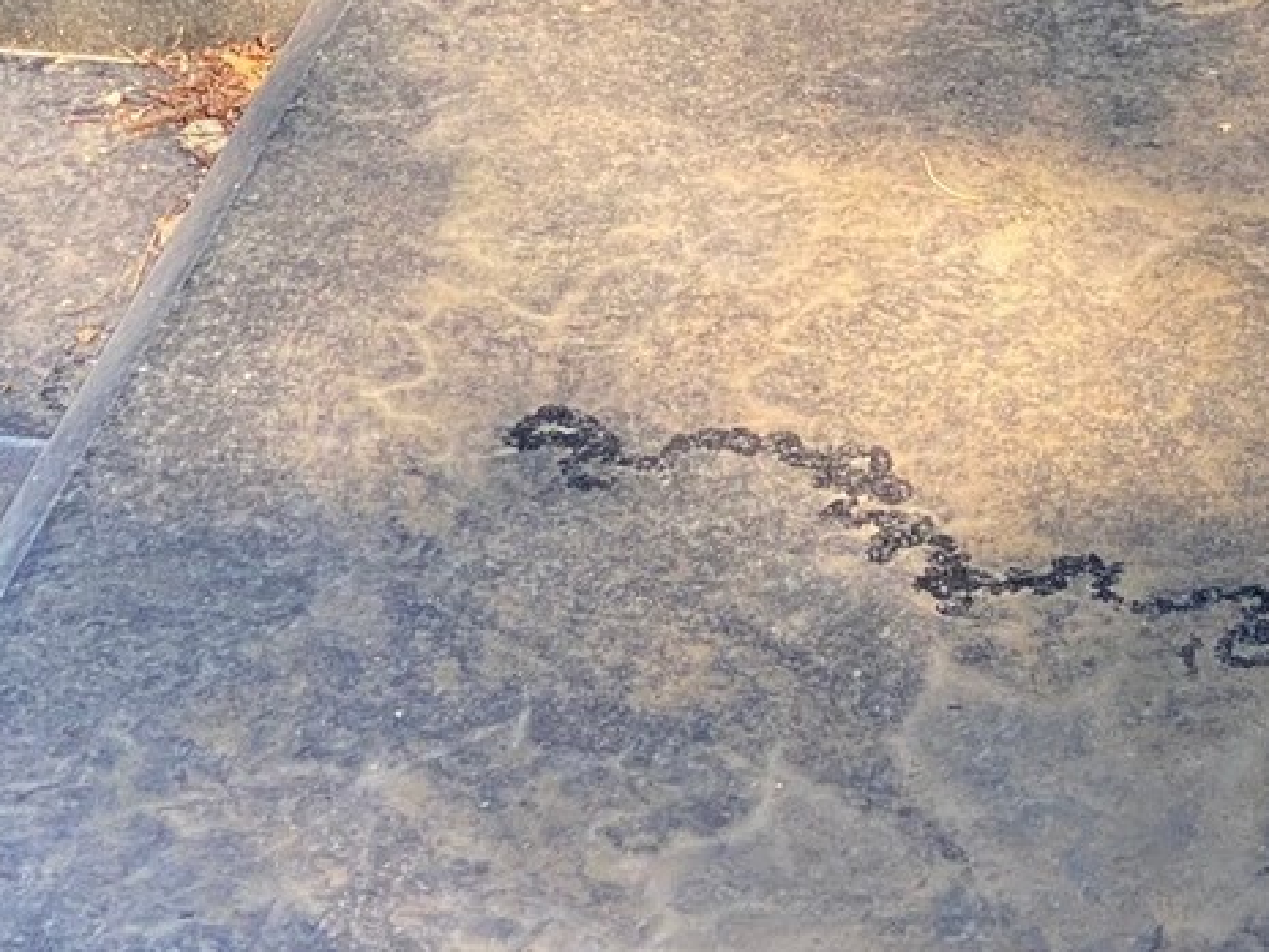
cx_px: 1561
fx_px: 5904
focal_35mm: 161
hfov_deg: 12.0
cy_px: -363
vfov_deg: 9.0
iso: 64
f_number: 2
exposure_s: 1/121
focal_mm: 6
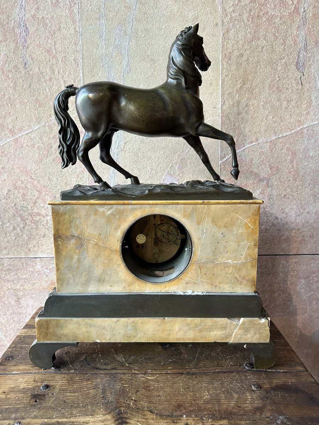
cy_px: 212
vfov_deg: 71.6
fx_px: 295
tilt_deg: -6.7
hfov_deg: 56.8
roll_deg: +0.7
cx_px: 160
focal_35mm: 24
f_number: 1.78
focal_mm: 6.86
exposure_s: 1/50
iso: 200
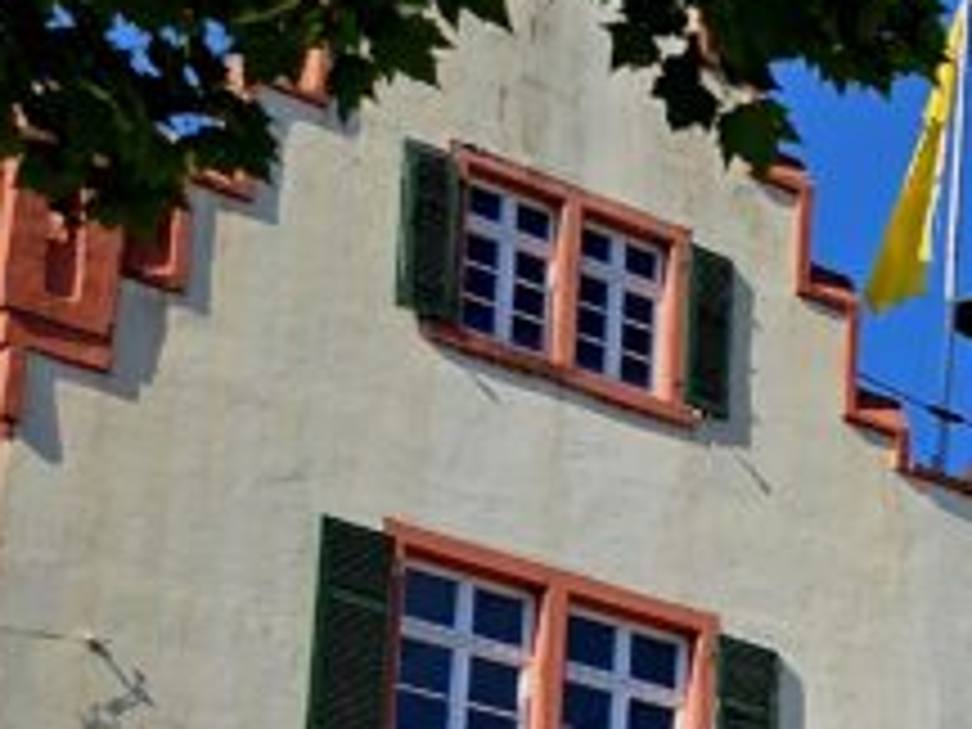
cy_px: 1377
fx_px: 3061
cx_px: 2169
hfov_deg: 14.0
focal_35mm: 109
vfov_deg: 12.3
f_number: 1.7
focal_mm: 6.3
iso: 10
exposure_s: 1/1000
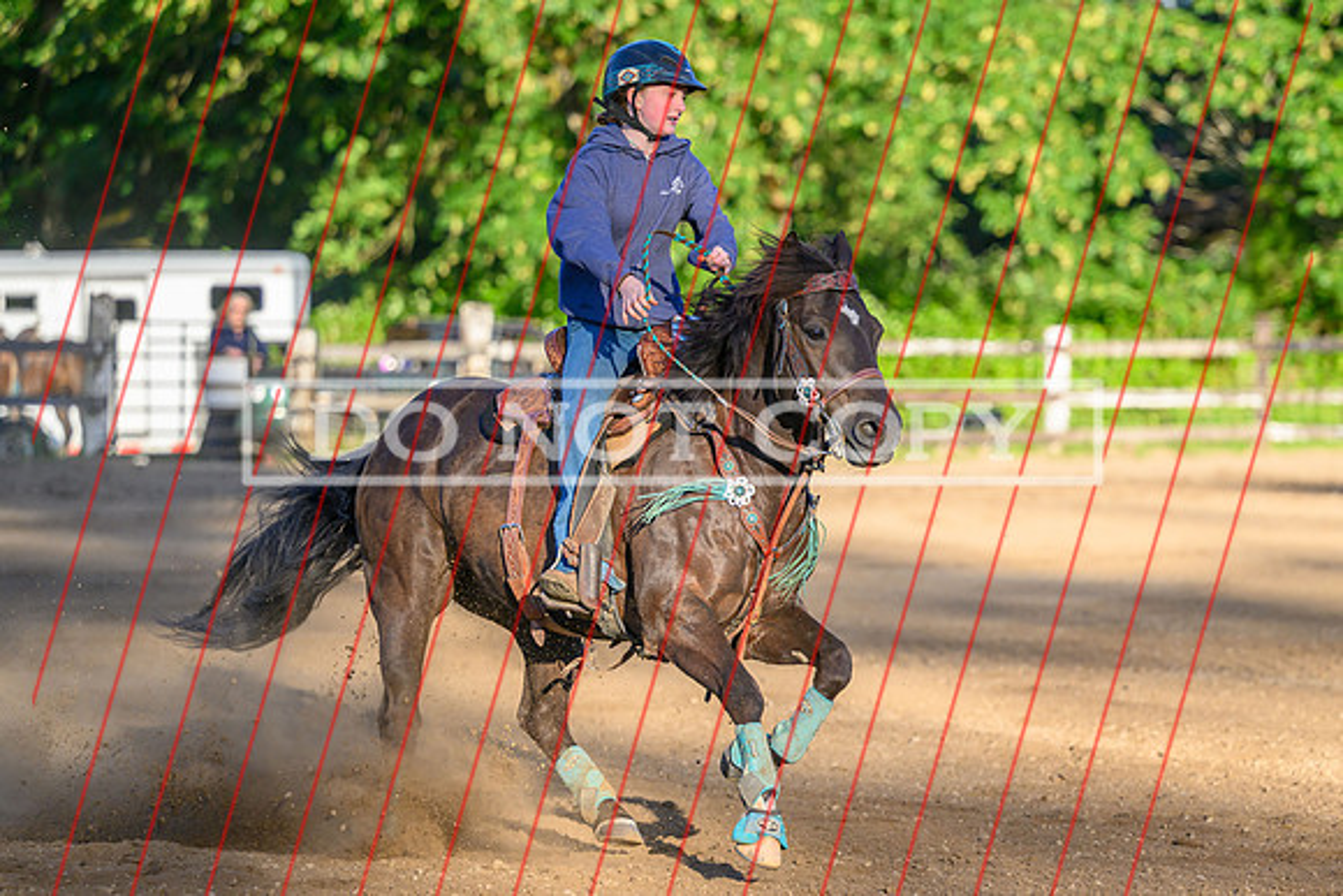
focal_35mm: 169
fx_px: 6291
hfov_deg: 12.2
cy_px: 470
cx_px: 756
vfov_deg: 8.1
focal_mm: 120
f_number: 2.8
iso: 450
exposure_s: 1/2500
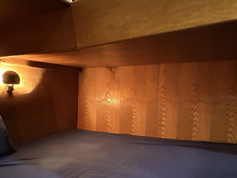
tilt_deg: -14.3
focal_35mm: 25
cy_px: 136
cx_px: 160
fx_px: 171
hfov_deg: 67.3
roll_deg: +1.7
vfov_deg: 52.2
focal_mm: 2.22
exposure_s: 1/31
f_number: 2.2
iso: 1600
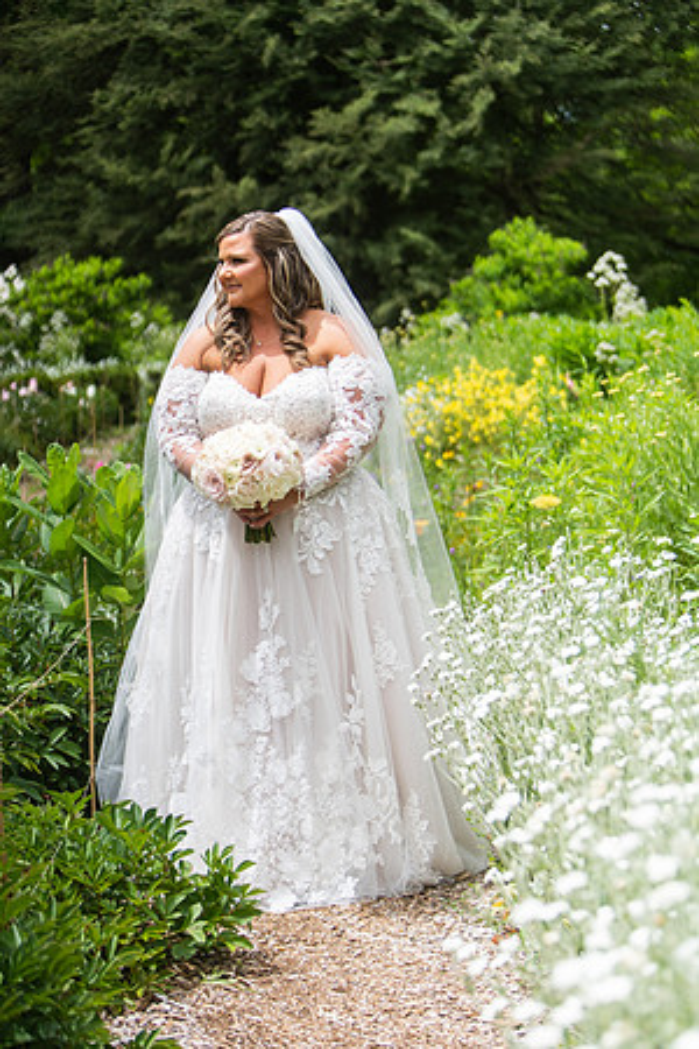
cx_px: 350
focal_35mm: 70
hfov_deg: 19.5
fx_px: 2039
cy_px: 524
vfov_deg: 28.8
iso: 200
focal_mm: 70
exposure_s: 1/5000
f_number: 2.8
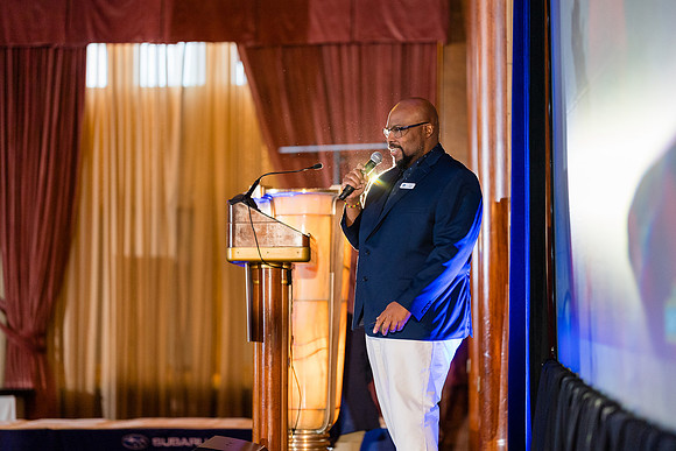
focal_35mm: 85
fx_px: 1596
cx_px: 338
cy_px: 226
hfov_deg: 23.9
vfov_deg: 16.1
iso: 800
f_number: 1.4
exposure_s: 1/250
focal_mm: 85
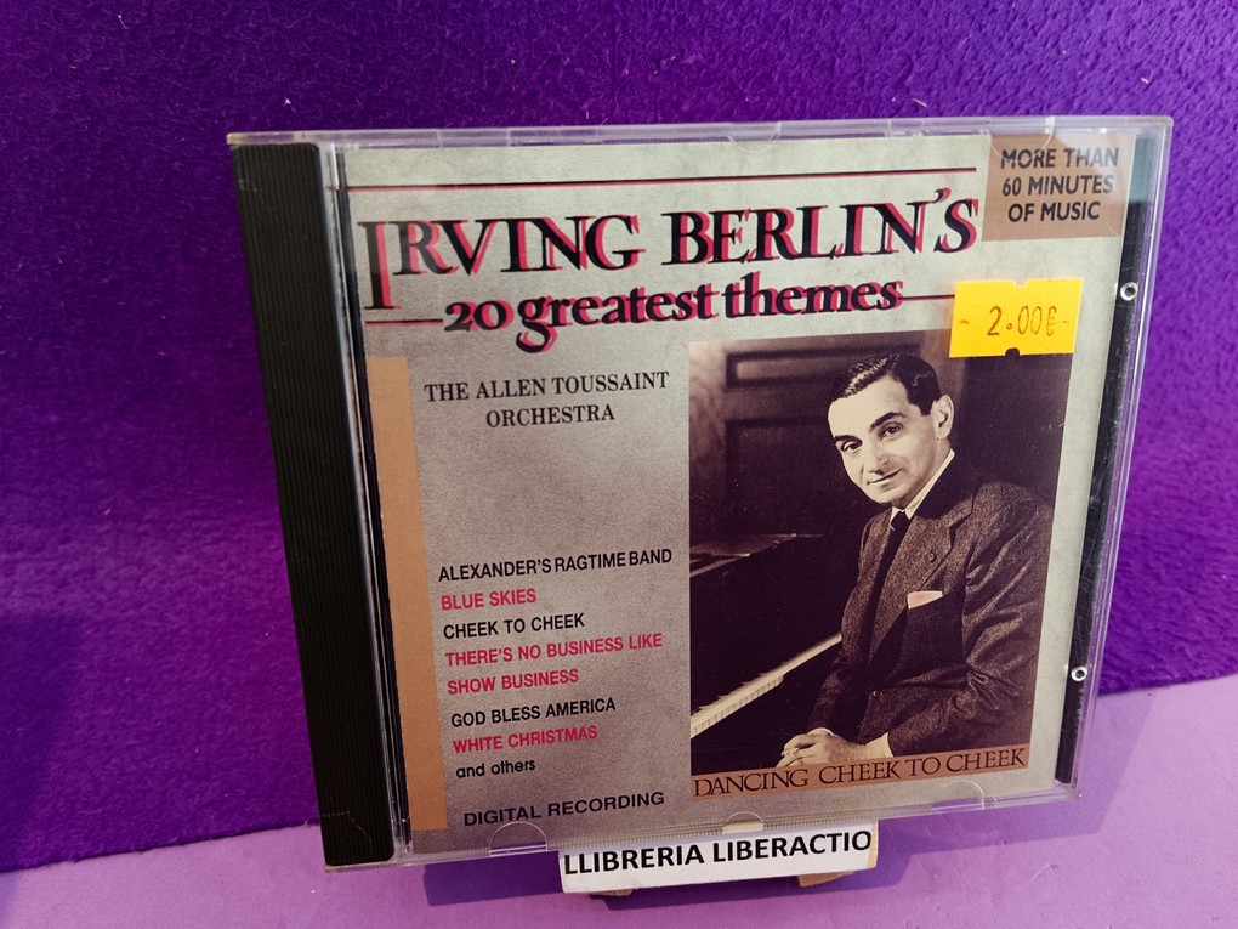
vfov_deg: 53.1
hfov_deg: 67.3
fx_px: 930
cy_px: 464
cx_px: 619
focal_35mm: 26
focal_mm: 3.96
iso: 589
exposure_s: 1/50
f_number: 1.8
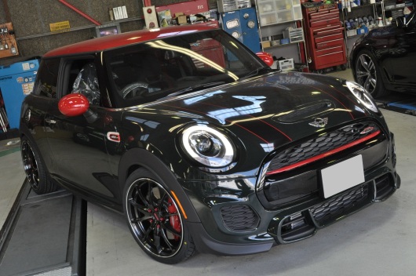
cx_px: 208
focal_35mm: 48
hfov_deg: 41.2
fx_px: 554
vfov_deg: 28.0
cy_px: 138
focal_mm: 32
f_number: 10
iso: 800
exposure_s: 1/50
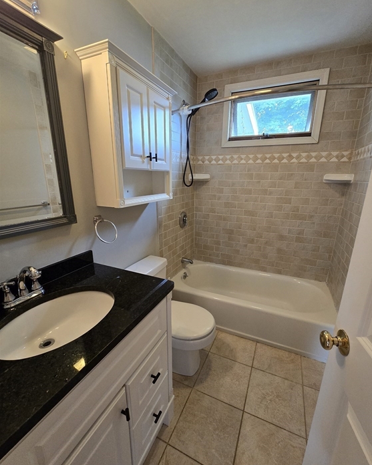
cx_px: 192
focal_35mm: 14
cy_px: 234
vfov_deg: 100.7
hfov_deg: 88.0
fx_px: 193
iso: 320
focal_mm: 2.2
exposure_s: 1/60
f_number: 2.2
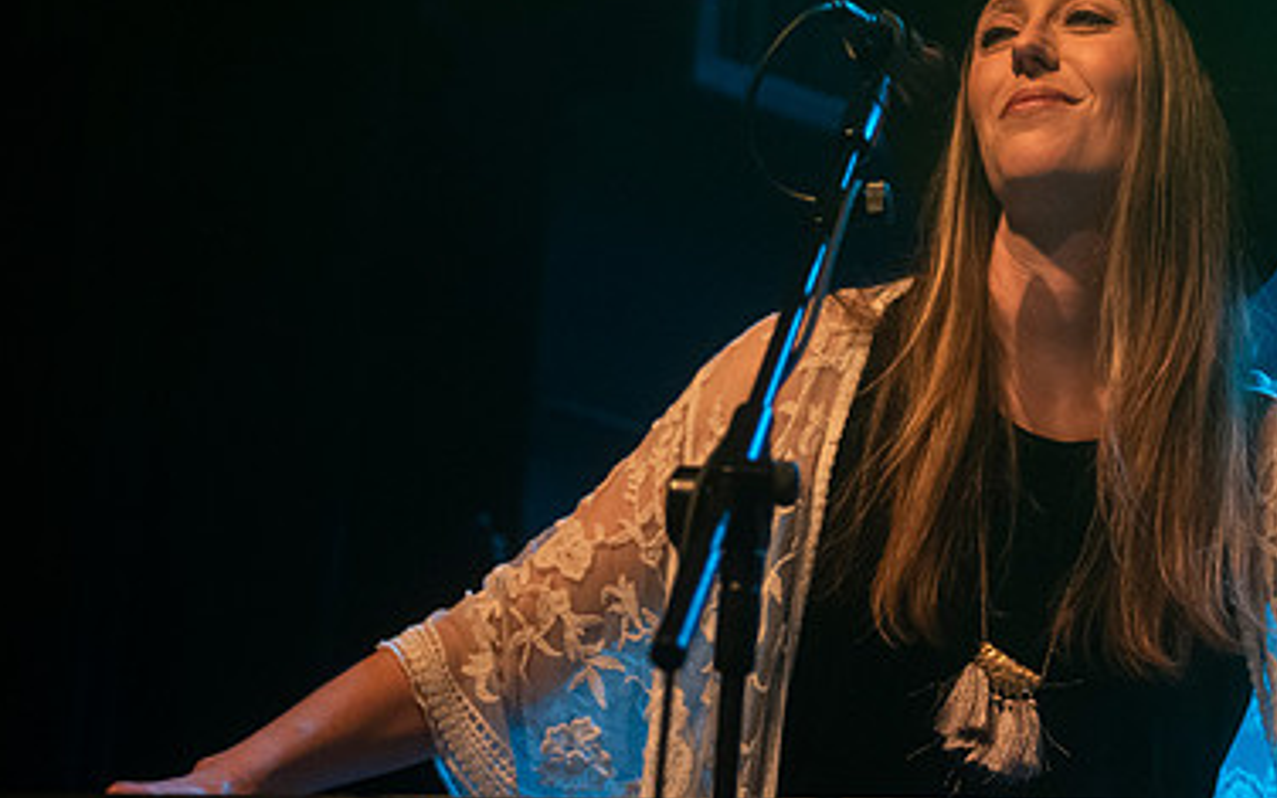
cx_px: 894
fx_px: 6578
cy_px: 229
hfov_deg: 11.1
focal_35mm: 189
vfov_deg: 6.9
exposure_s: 1/160
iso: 2500
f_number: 3.2
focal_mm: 110
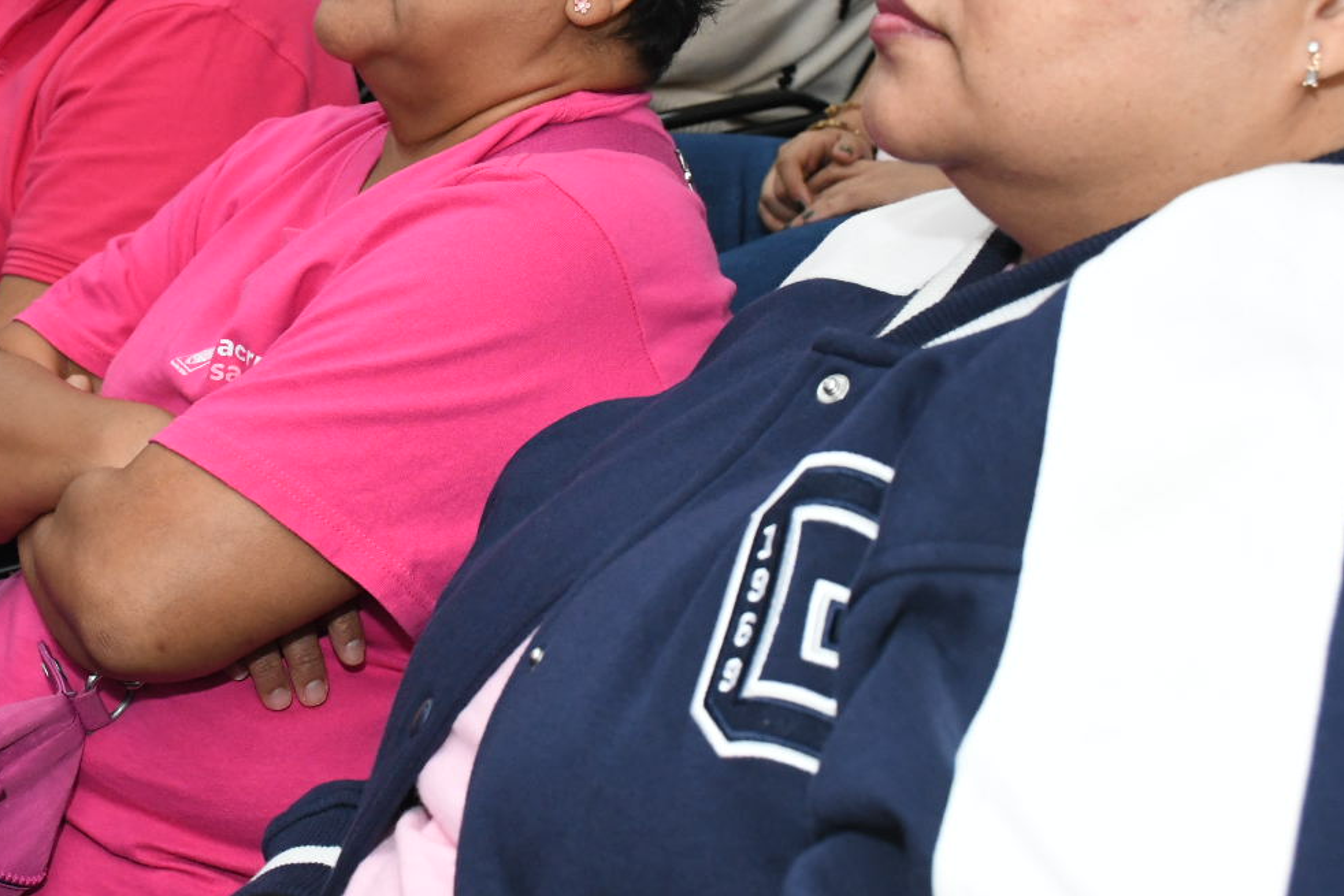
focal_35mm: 66
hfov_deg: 30.0
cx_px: 335
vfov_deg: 20.5
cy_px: 235
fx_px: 2464
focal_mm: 27
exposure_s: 1/100
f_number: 7.1
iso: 2500
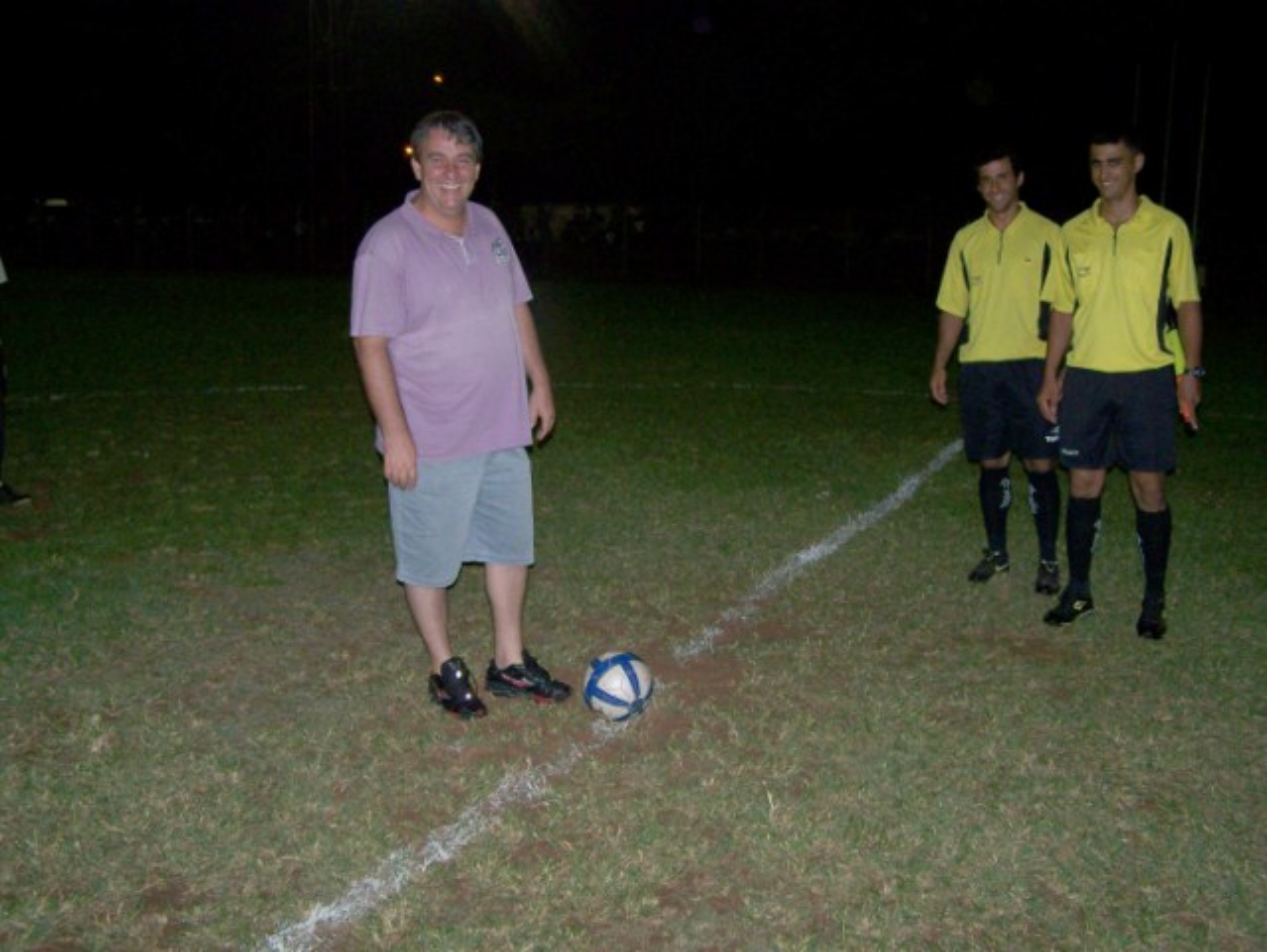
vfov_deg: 37.8
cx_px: 634
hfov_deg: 49.0
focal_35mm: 38
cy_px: 476
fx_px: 1392
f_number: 2.8
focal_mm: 6.3
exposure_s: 1/60
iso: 160
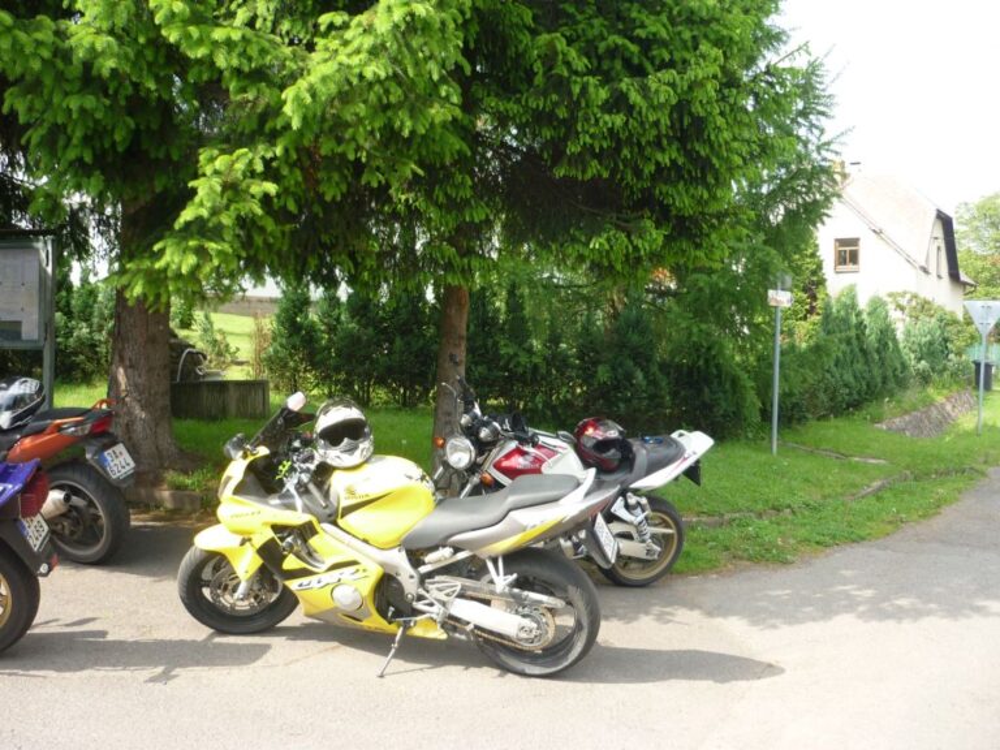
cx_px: 500
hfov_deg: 55.4
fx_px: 953
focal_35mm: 33
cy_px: 375
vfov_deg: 42.9
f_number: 2.8
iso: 80
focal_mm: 5.5
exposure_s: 1/320
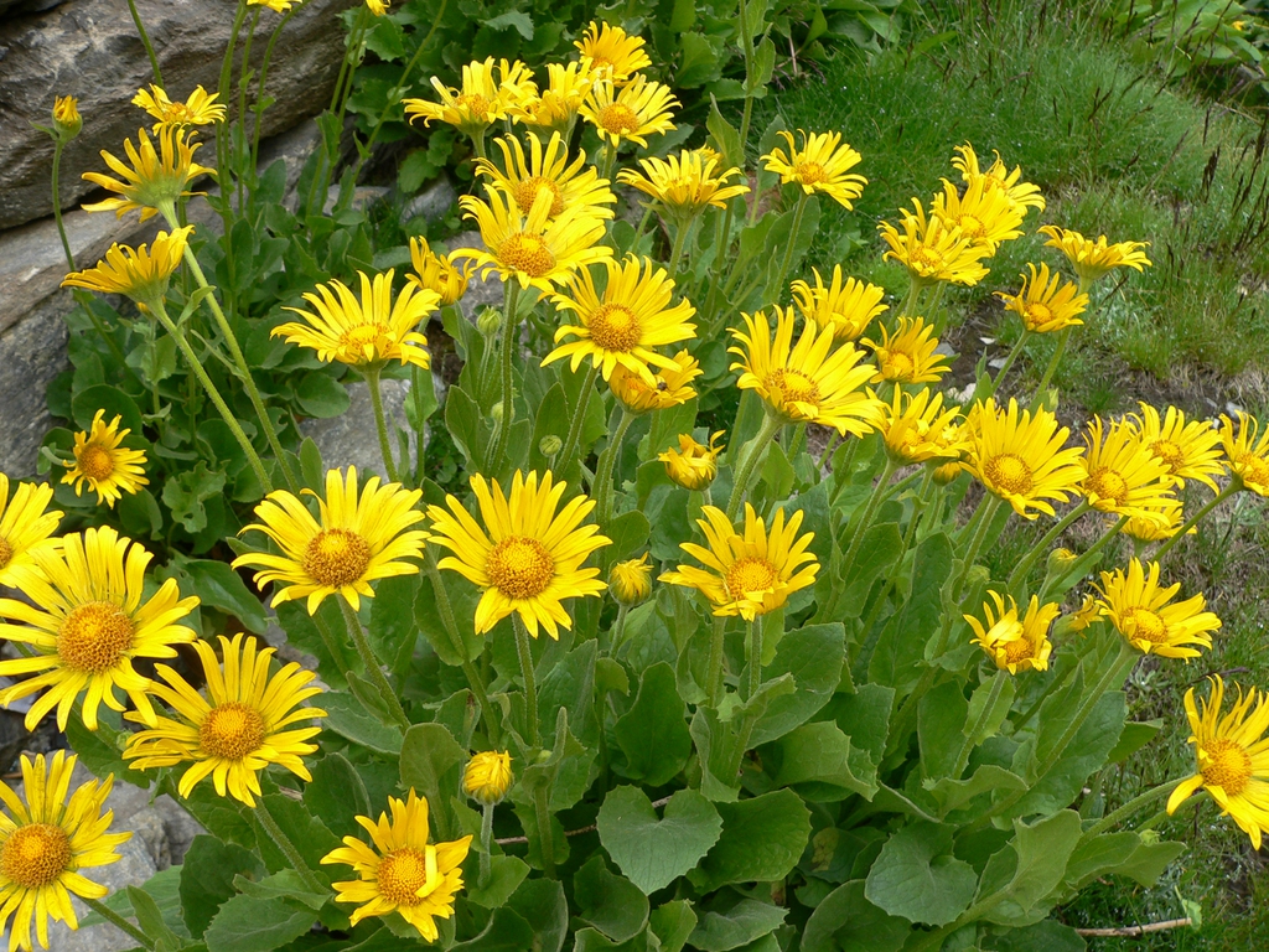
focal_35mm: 36
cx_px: 634
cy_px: 476
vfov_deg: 39.7
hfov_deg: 51.4
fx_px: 1320
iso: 80
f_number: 4
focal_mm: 6
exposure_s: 1/160
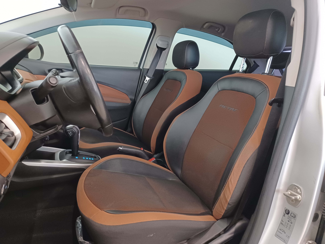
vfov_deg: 54.9
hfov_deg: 69.4
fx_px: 235
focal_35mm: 25
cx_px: 162
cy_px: 122
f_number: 1.8
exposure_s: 1/24
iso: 500
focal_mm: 4.6
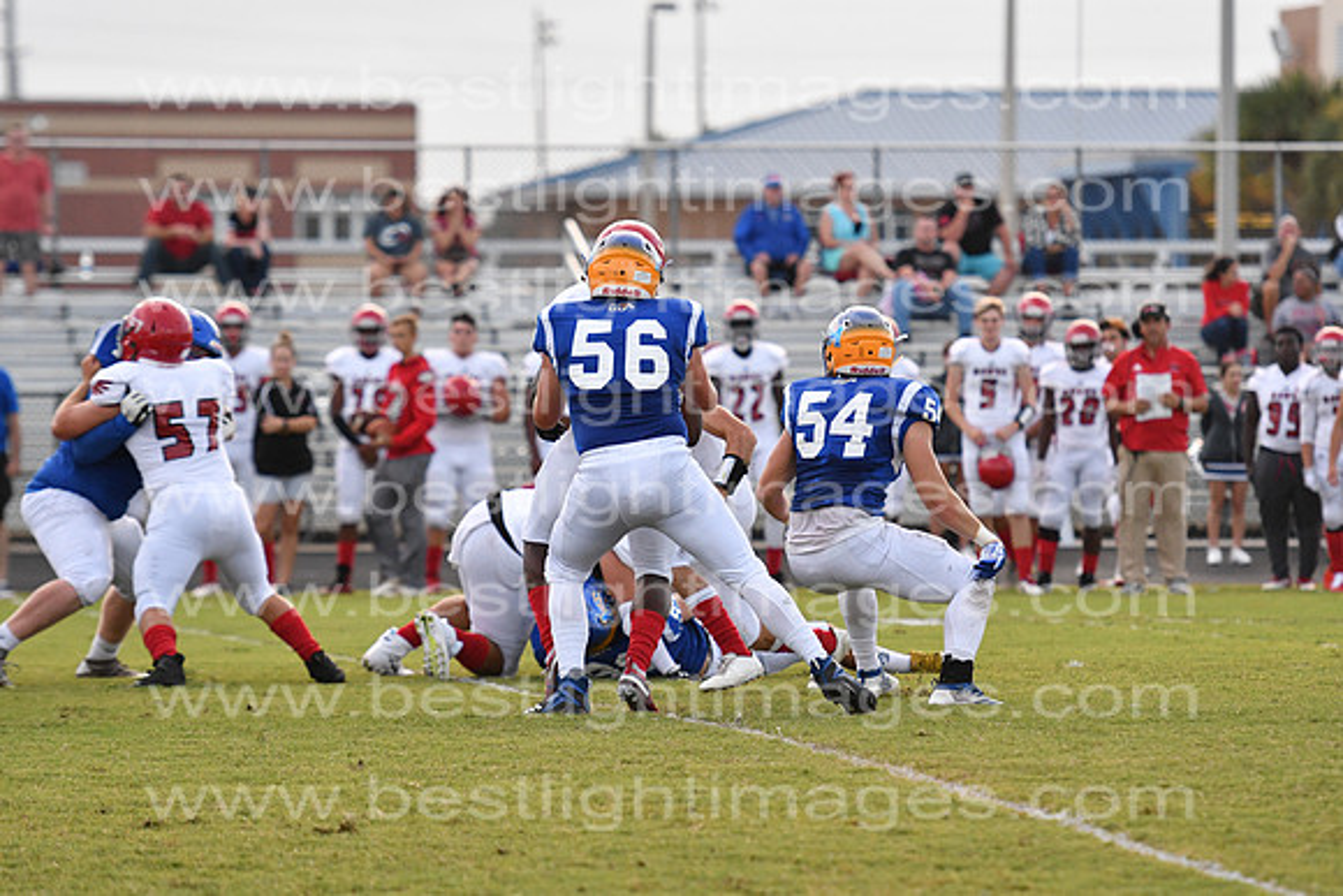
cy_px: 448
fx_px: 8675
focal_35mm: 232
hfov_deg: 8.9
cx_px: 672
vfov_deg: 5.9
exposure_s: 1/2000
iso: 1600
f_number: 3.2
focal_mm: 155
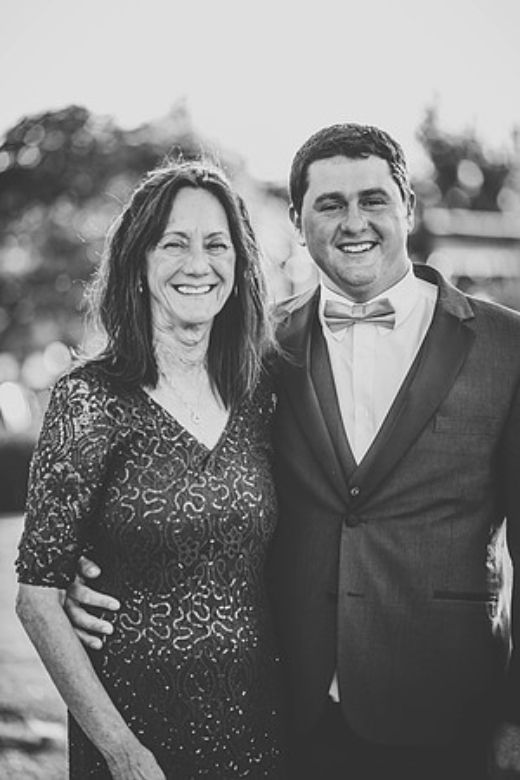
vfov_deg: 13.7
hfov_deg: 9.1
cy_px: 390
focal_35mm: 150
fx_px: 3250
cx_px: 260
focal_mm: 150
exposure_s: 1/800
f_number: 2.8
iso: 800
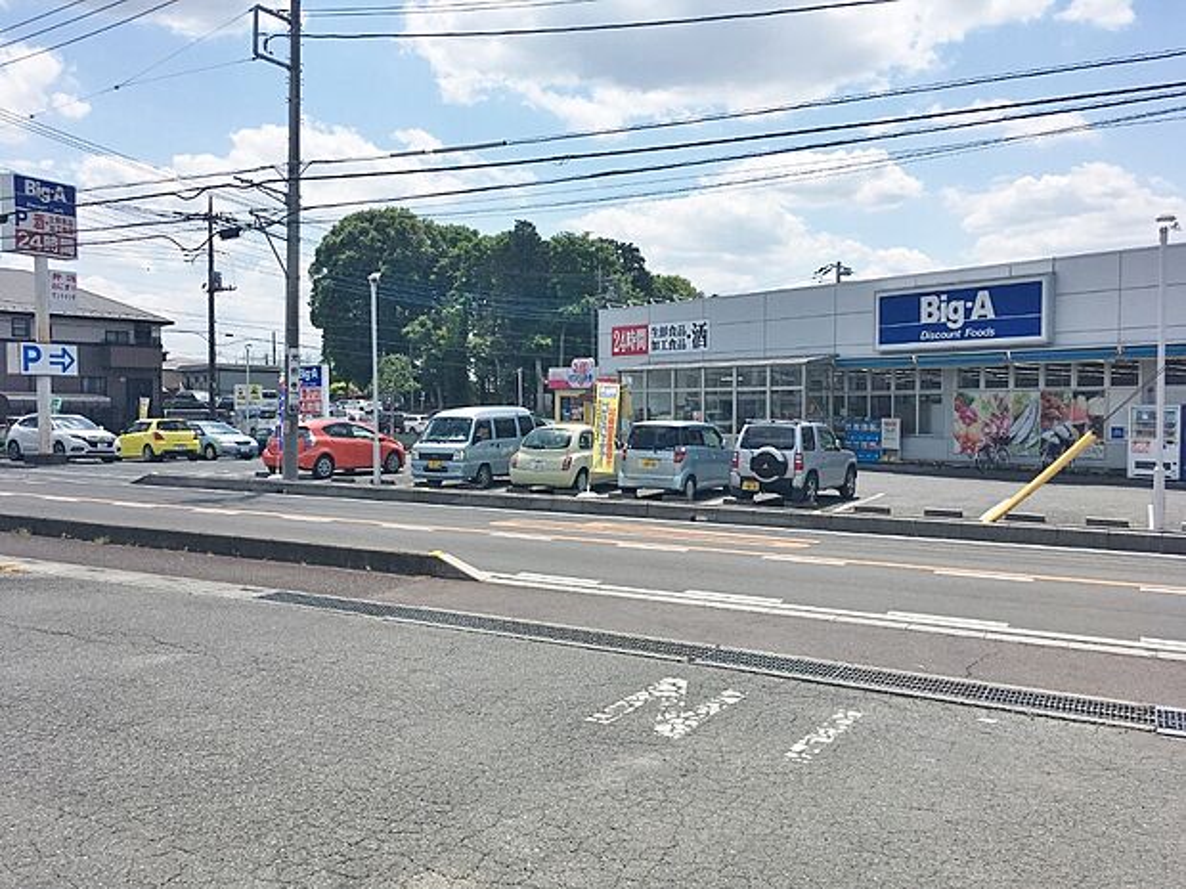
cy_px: 444
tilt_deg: -4.3
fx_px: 994
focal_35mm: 29
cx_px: 593
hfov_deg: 61.7
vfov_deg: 48.2
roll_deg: +1.5
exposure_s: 1/2849
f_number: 2.2
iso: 25
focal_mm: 4.15
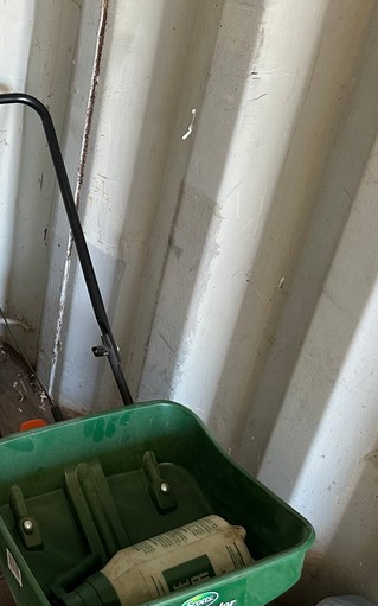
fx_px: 841
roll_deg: -1.5
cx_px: -95
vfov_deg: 39.6
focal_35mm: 51
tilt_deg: -35.5
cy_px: 287
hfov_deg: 22.9
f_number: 1.78
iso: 200
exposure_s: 1/121
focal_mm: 6.86
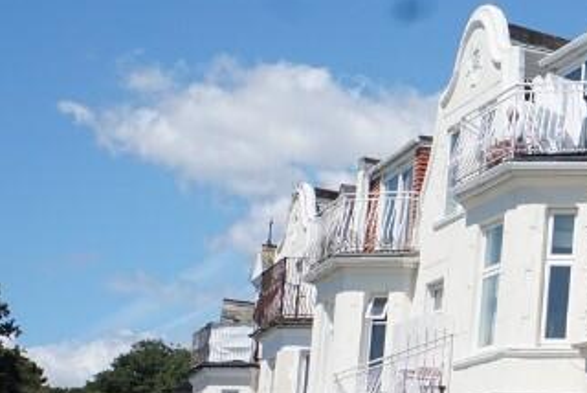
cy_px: 321
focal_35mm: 115
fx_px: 1877
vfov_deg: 11.9
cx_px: 879
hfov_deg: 16.3
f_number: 11
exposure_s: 1/160
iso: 100
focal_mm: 24
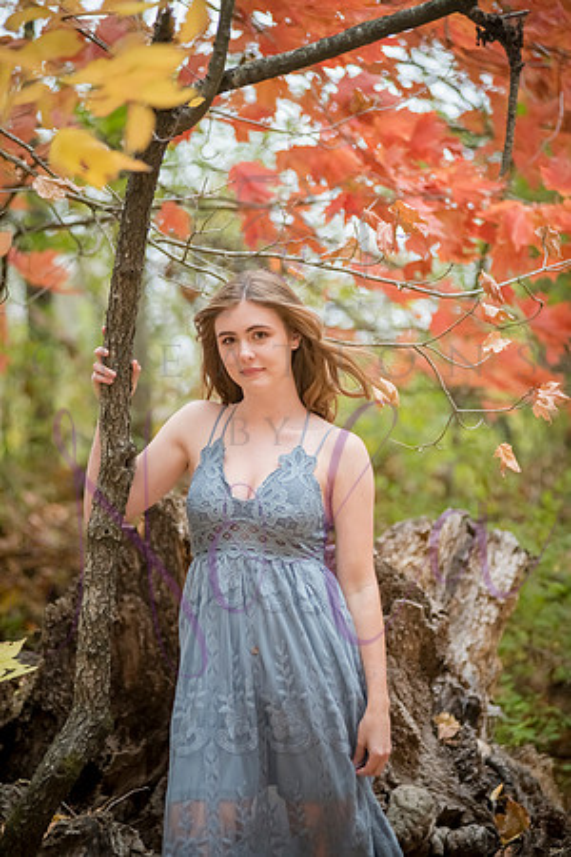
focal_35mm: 135
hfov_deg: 10.2
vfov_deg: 15.2
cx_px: 286
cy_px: 428
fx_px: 3212
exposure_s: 1/640
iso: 1250
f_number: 2.8
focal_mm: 135
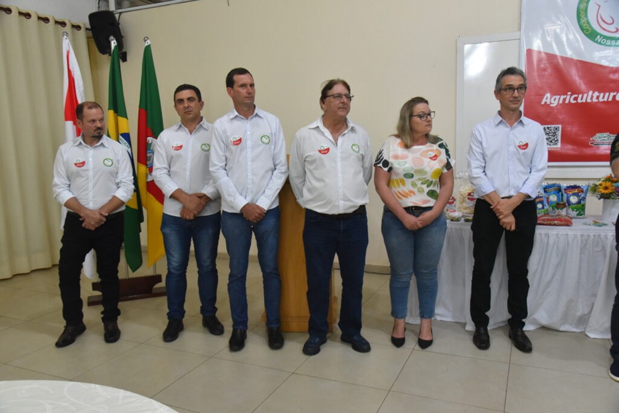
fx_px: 516
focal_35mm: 30
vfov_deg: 43.7
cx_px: 310
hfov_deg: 61.9
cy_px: 206
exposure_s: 1/200
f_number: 7.1
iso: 6400
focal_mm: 30
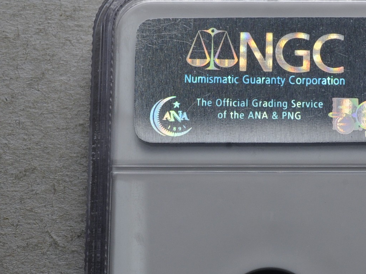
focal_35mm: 110
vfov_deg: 13.4
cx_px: 279
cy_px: 234
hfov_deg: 17.8
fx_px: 1163
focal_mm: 32
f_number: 14
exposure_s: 1/250
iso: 400
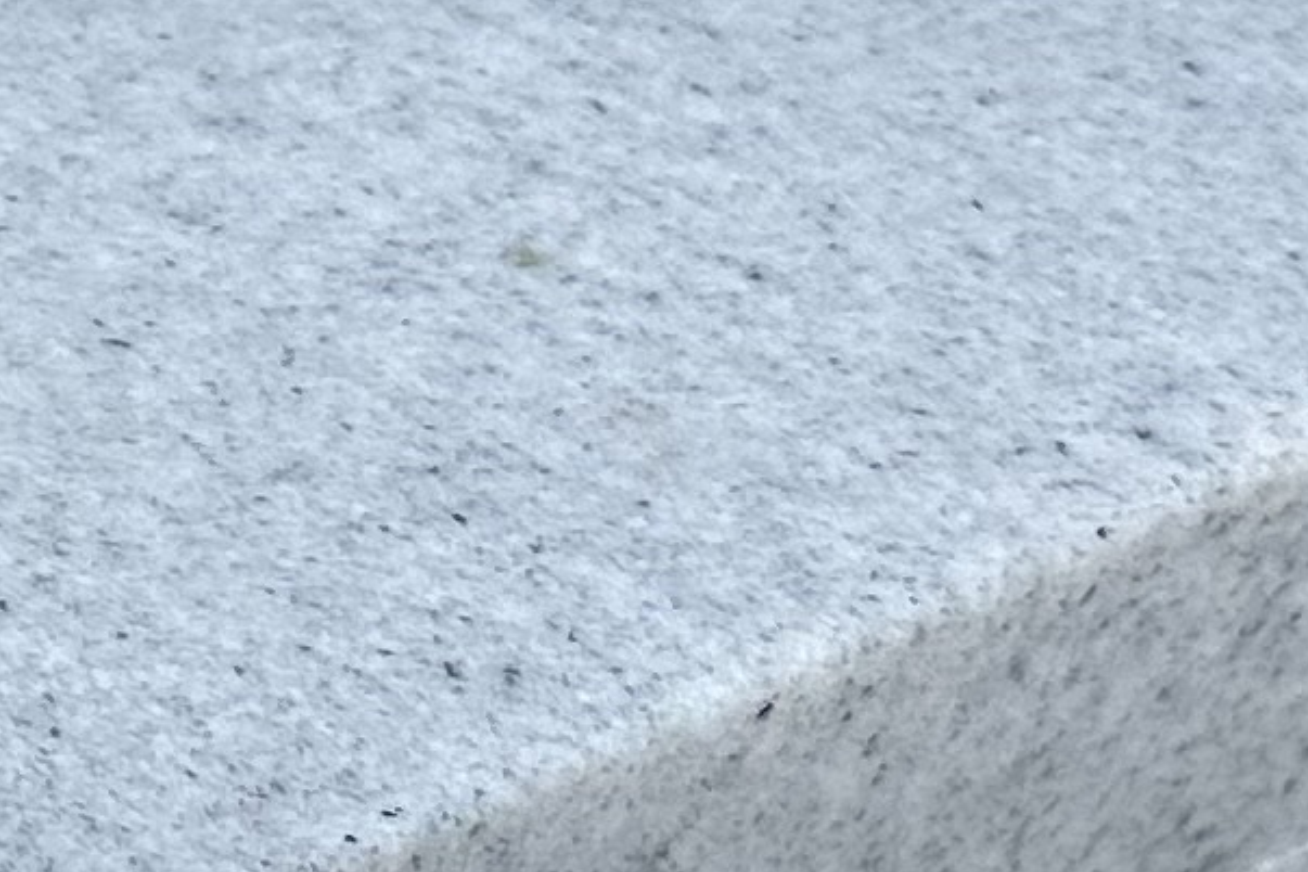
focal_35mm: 167
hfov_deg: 10.8
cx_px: -1649
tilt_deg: -43.9
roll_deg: +6.7
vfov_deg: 8.2
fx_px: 6067
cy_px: 282
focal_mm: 6.86
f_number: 1.78
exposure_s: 1/5525
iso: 80
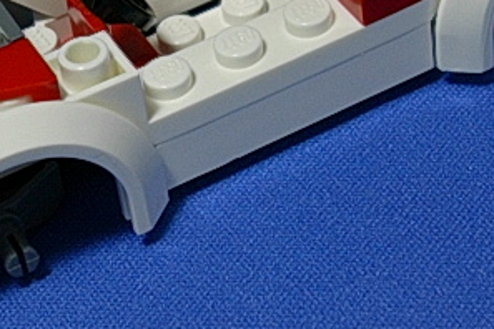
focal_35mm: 141
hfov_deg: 14.5
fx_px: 1935
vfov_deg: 9.7
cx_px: 193
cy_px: 18
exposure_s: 1/49.3
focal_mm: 9.6
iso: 70
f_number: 3.5
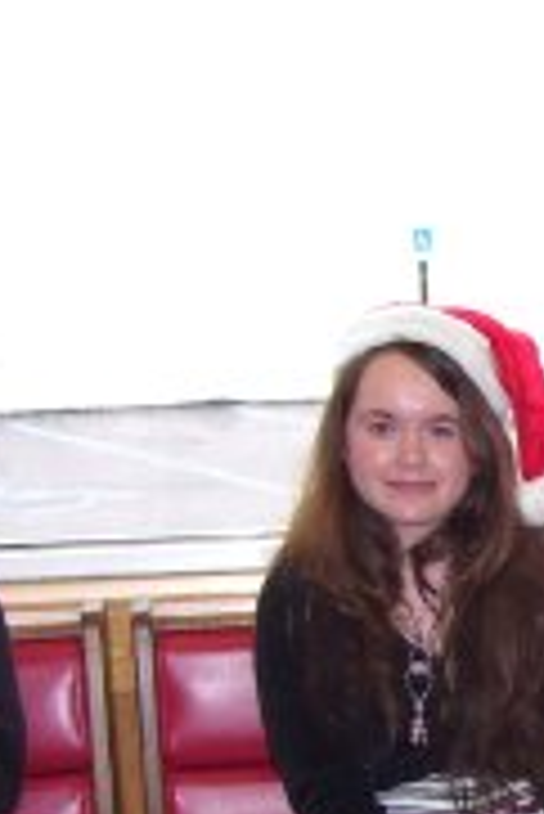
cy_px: 625
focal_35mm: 88
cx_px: 908
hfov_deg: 14.2
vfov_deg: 22.8
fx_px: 1991
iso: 80
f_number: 2.7
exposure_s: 1/60
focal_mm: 5.6
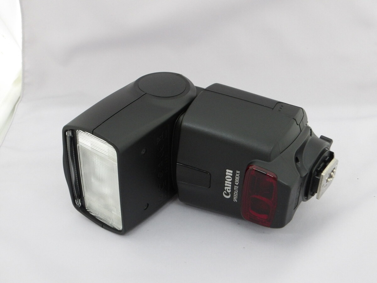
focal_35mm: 53
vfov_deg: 27.5
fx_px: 577
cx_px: 188
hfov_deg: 36.2
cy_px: 142
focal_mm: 9.4
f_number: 4.2
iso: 521
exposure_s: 1/60
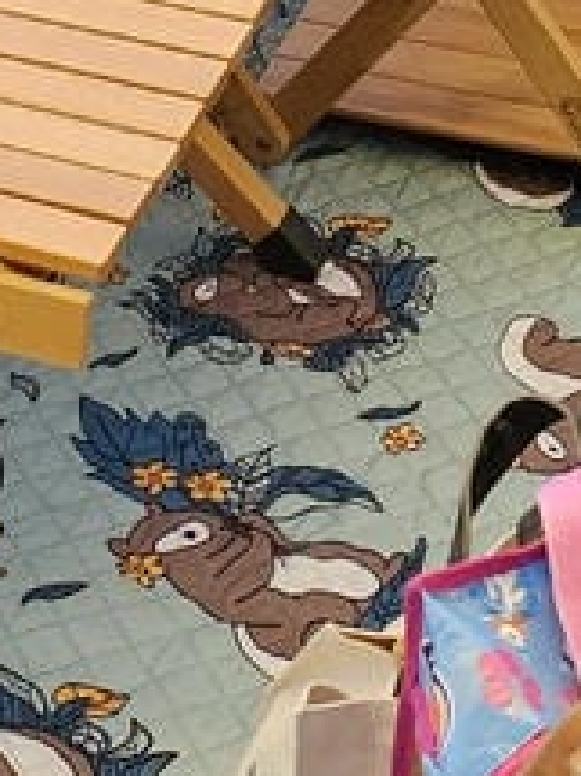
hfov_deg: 8.7
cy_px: -754
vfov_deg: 10.6
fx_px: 3831
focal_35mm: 171
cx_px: 281
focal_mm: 6.3
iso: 800
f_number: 1.7
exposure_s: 1/120
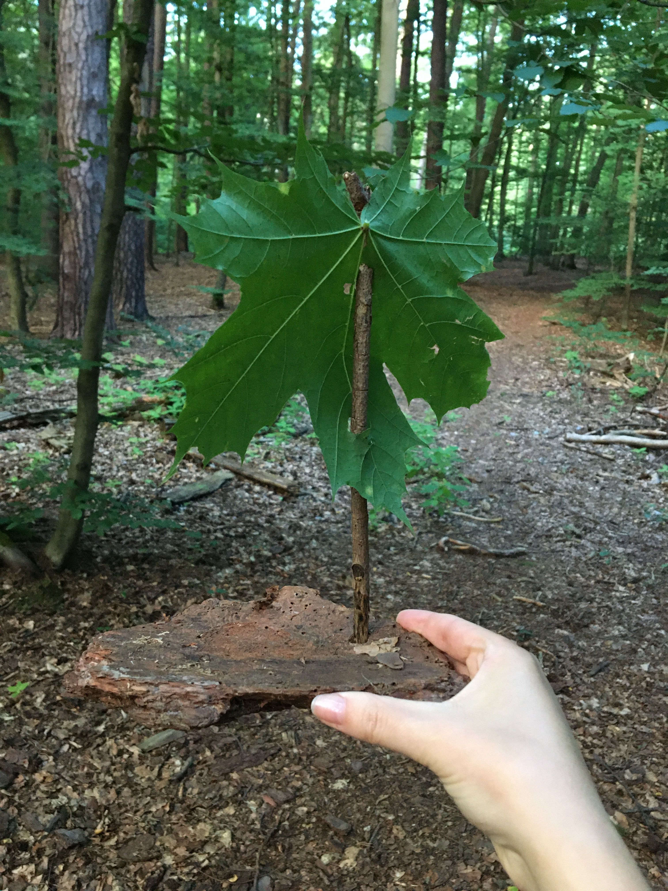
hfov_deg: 48.2
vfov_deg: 61.7
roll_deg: -2.0
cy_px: 446
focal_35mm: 29
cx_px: 334
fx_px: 746
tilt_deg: -11.9
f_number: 2.2
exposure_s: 1/25
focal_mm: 4.15
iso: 200
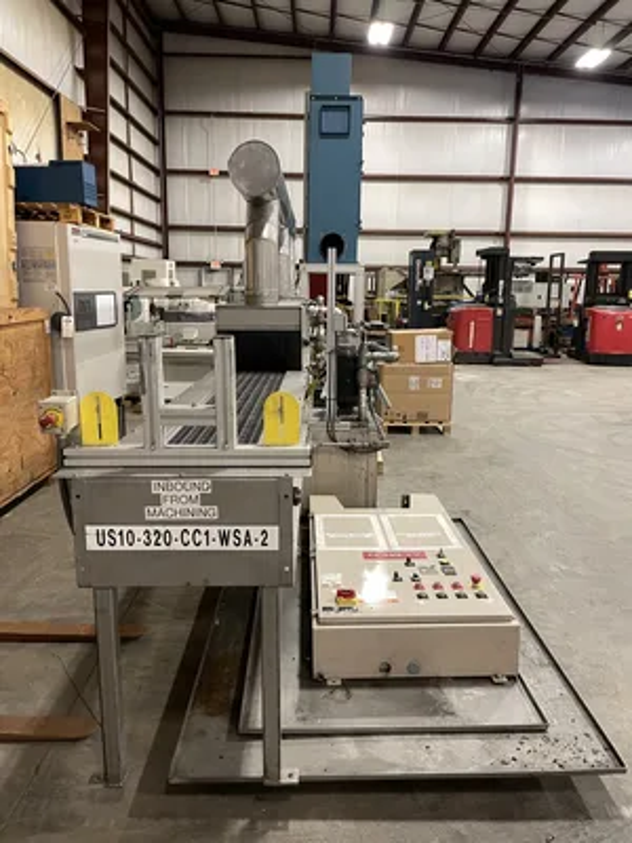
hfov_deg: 53.1
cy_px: 422
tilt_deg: -10.2
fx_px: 633
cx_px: 316
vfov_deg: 67.3
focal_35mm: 26
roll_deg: +0.1
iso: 320
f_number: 1.6
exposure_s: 1/60
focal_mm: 4.2
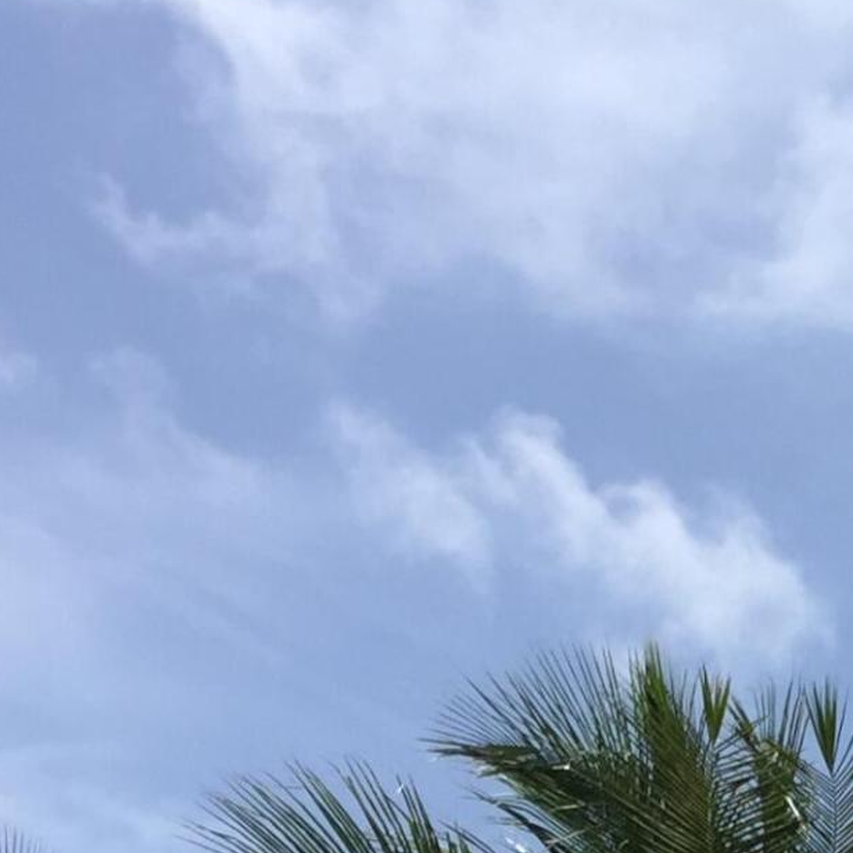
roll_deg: -2.4
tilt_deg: +13.0
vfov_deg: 13.3
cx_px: 1204
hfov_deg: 13.8
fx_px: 3345
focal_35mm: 120
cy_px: 1459
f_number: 2.2
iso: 32
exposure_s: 1/2326
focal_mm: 4.15
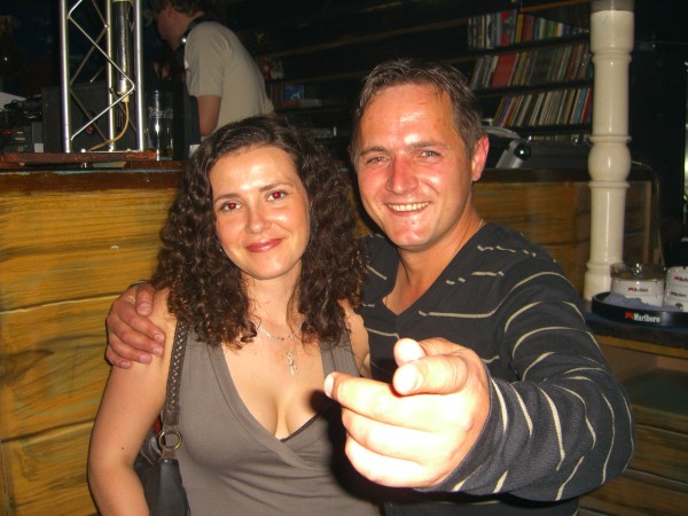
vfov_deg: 37.7
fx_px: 755
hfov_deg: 49.0
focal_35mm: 38
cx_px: 344
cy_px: 258
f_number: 2.8
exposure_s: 1/60
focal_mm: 7.9
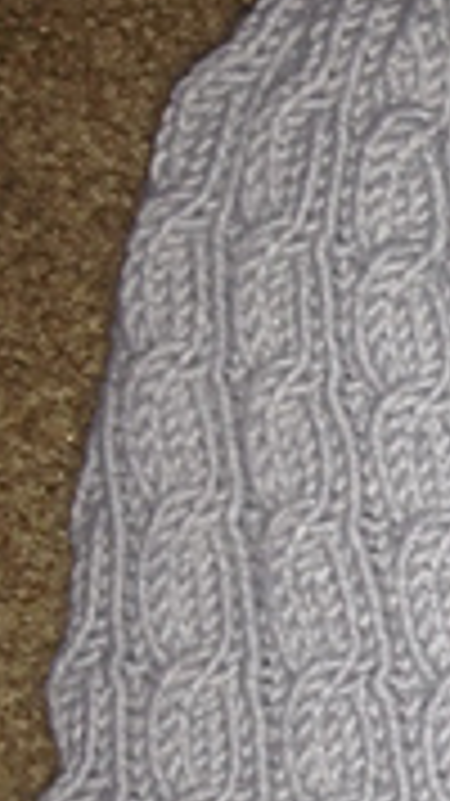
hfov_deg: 8.2
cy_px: 828
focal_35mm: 137
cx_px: 1012
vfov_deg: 15.4
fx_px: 2909
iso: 50
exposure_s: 1/17
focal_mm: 4.28
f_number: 2.4
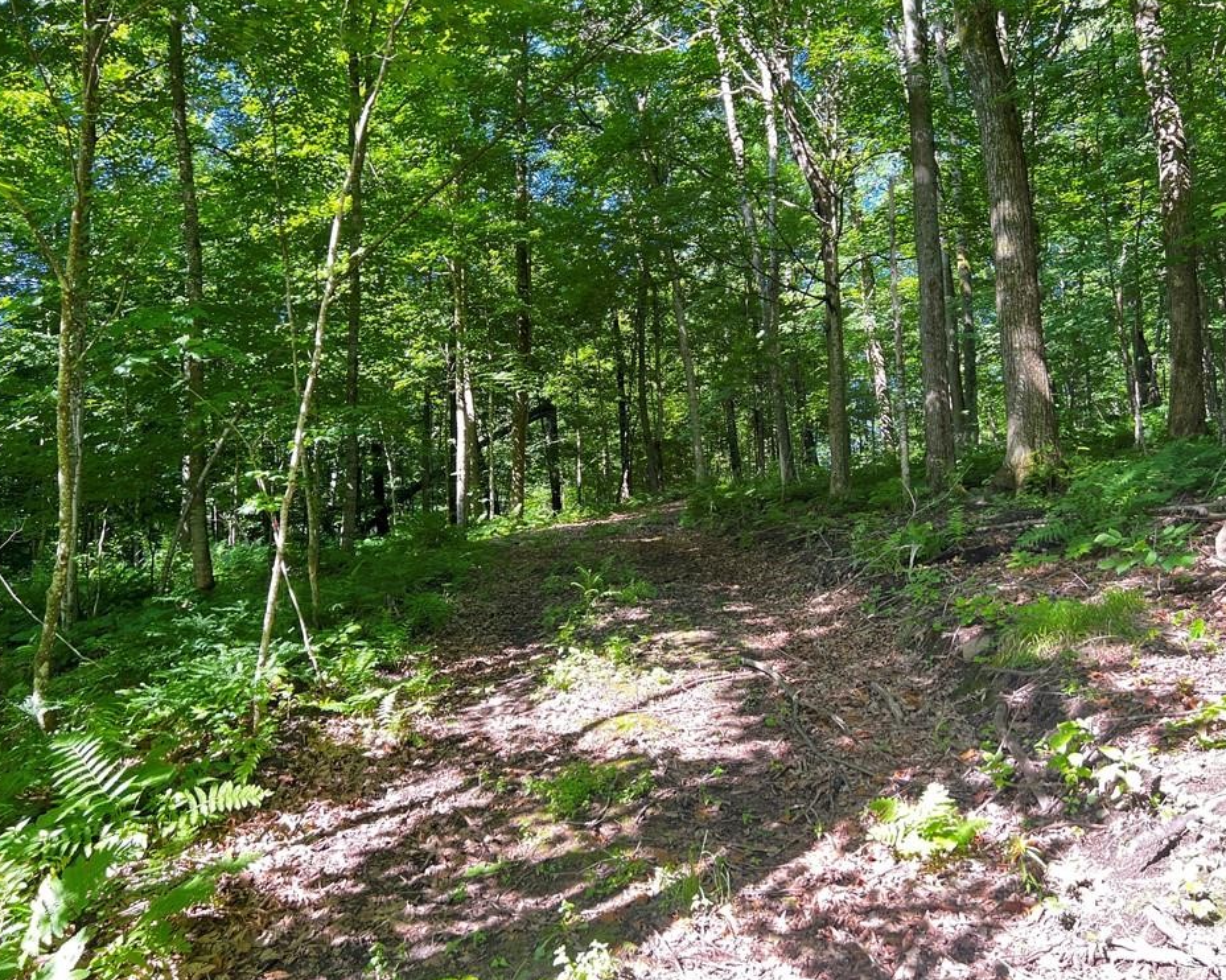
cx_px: 637
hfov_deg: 62.2
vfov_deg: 51.5
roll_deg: +1.0
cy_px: 498
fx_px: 1016
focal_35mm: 28
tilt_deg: +6.8
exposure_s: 1/121
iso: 80
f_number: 1.5
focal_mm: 5.7
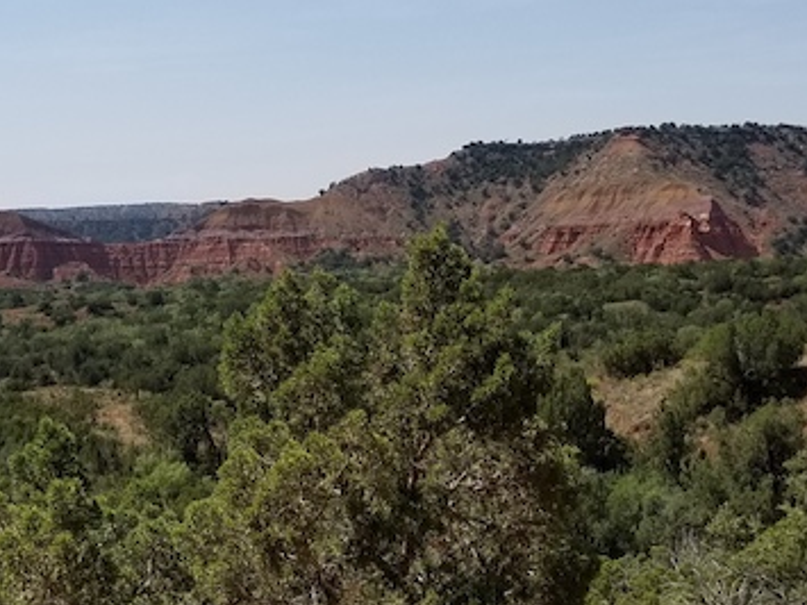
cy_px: 446
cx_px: 527
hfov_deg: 25.9
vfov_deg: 19.5
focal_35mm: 75
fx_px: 1748
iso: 50
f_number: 1.7
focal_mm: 4.25
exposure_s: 1/3960
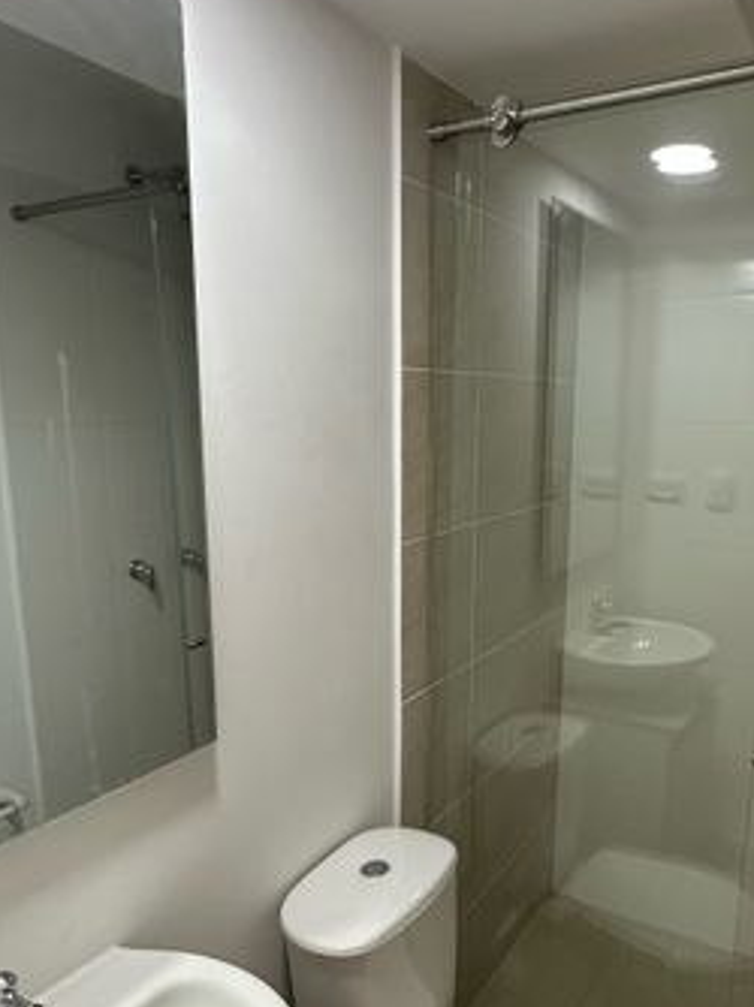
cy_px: 574
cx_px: 401
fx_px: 814
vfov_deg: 63.2
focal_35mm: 28
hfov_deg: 49.7
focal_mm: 2.22
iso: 250
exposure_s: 1/120
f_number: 2.2
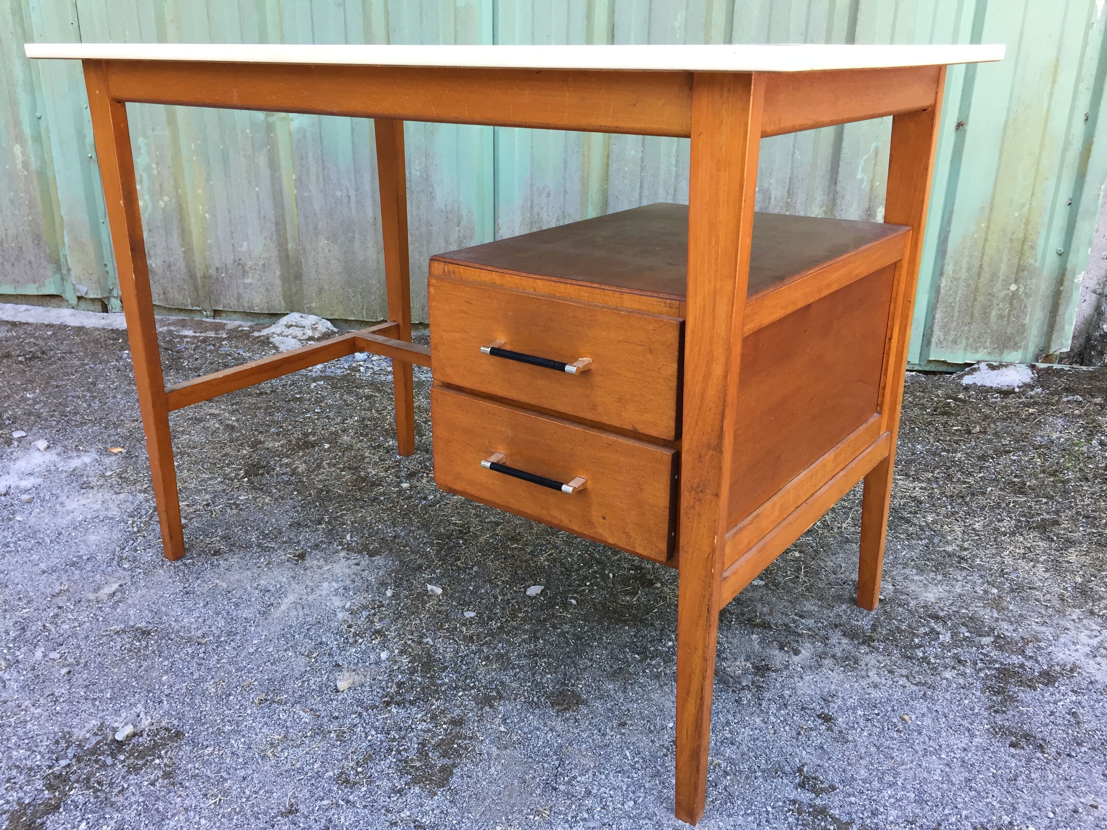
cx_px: 554
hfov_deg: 61.7
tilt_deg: -20.8
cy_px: 415
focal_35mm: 29
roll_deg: -1.7
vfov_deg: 48.2
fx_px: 927
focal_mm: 4.15
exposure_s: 1/33
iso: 32
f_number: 2.2
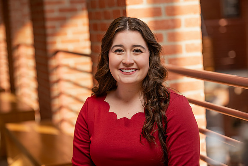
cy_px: 83
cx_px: 124
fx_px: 703
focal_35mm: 102
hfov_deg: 20.0
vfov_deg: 13.4
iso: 250
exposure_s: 1/250
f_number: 3.2
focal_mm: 102
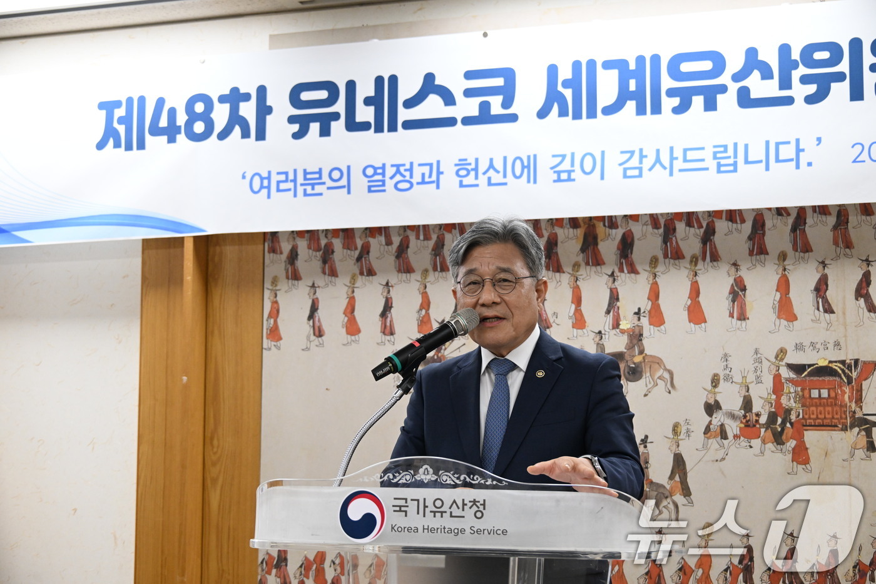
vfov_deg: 19.5
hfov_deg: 28.8
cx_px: 438
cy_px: 292
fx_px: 1703
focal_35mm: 70
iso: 3200
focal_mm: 70
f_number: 6.3
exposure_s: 1/250
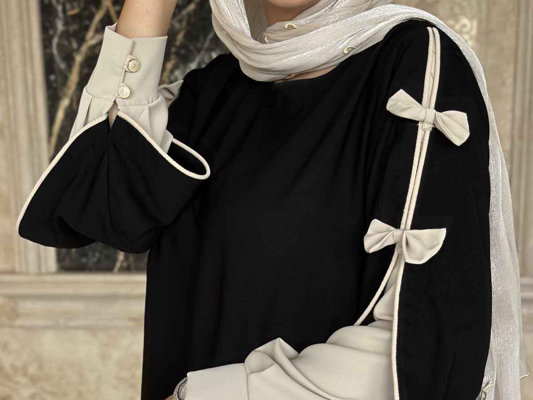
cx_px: 270
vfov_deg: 22.4
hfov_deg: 29.8
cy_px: 286
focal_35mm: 65
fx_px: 1001
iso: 80
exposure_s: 1/121
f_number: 1.78
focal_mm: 6.86
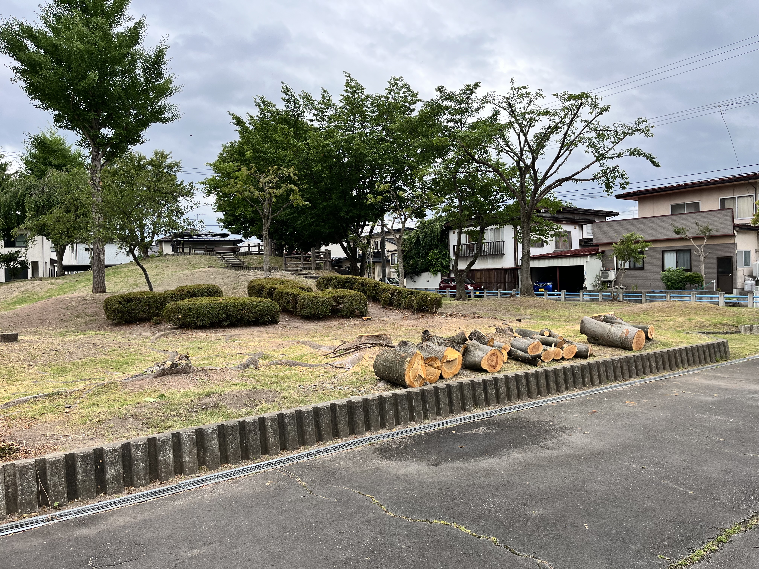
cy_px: 284
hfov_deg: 67.3
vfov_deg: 53.1
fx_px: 570
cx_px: 380
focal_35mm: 26
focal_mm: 5.1
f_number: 1.6
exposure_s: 1/891
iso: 50
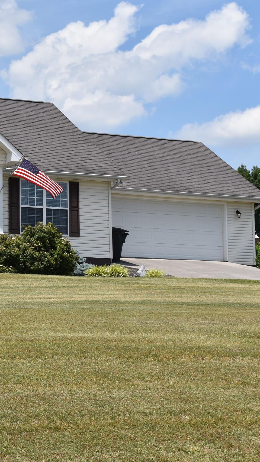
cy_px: 207
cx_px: -83
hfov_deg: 12.5
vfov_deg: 22.7
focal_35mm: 94
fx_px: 1152
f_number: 9
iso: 100
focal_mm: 34
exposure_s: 1/320
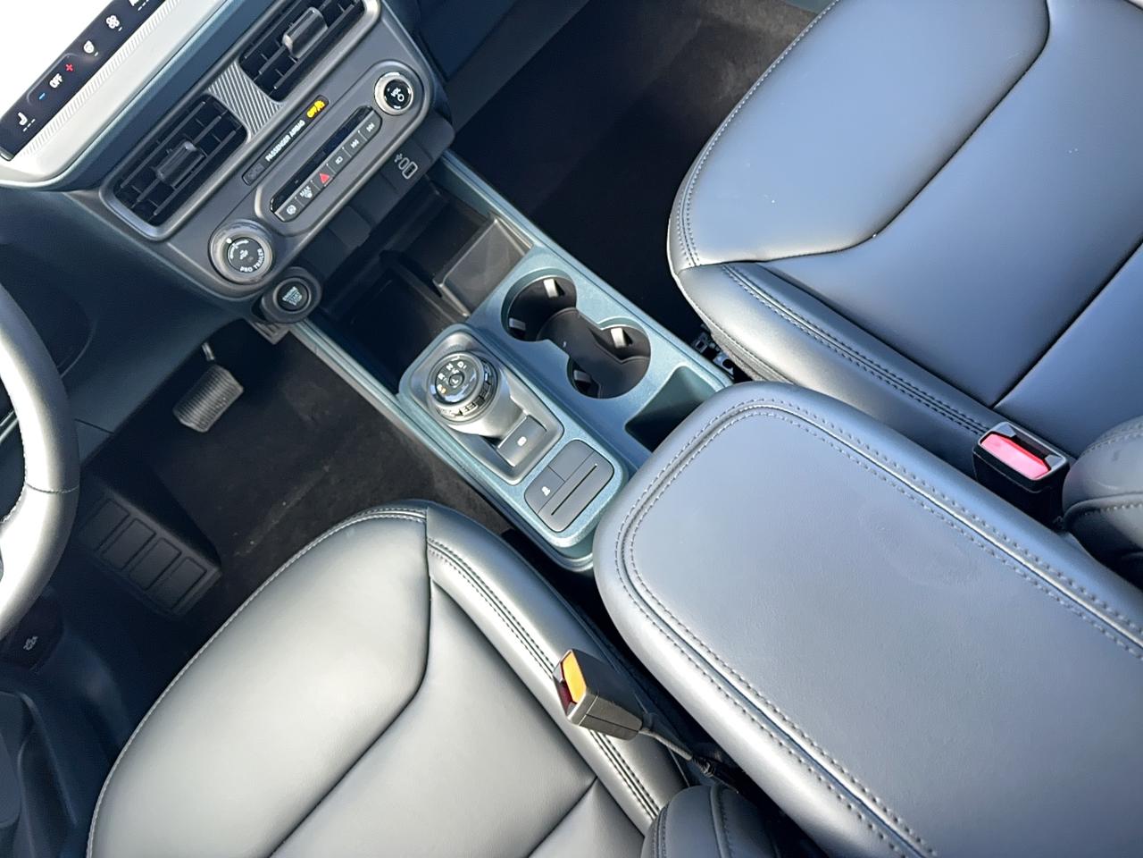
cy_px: 429
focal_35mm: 24
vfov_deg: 56.8
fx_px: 792
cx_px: 572
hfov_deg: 71.6
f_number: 1.78
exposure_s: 1/60
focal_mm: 6.86
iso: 100
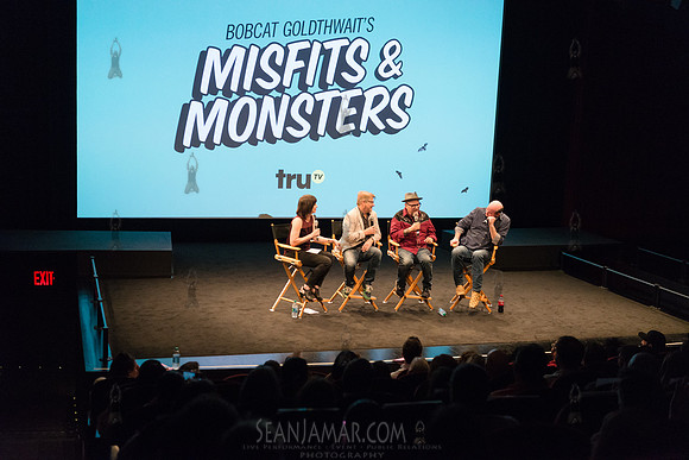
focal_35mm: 48
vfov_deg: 28.1
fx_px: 919
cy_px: 230
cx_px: 344
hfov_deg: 41.1
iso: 4000
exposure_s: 1/200
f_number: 3.2
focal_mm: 48
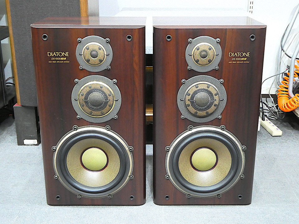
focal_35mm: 44
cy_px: 112
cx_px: 150
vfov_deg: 32.9
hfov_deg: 42.9
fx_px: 380
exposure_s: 1/15
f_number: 5.1
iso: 1600
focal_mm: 7.8
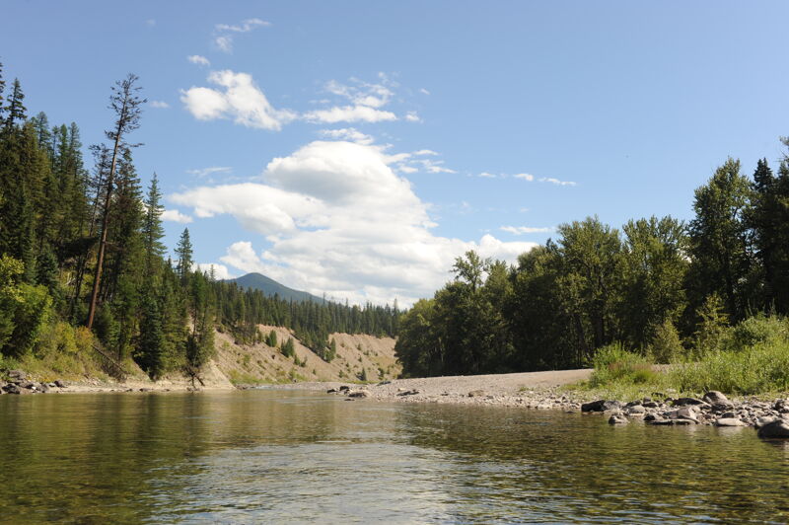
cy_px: 262
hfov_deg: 54.5
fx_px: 766
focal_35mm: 35
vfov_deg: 37.8
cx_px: 394
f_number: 10
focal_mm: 35
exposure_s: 1/400
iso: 250
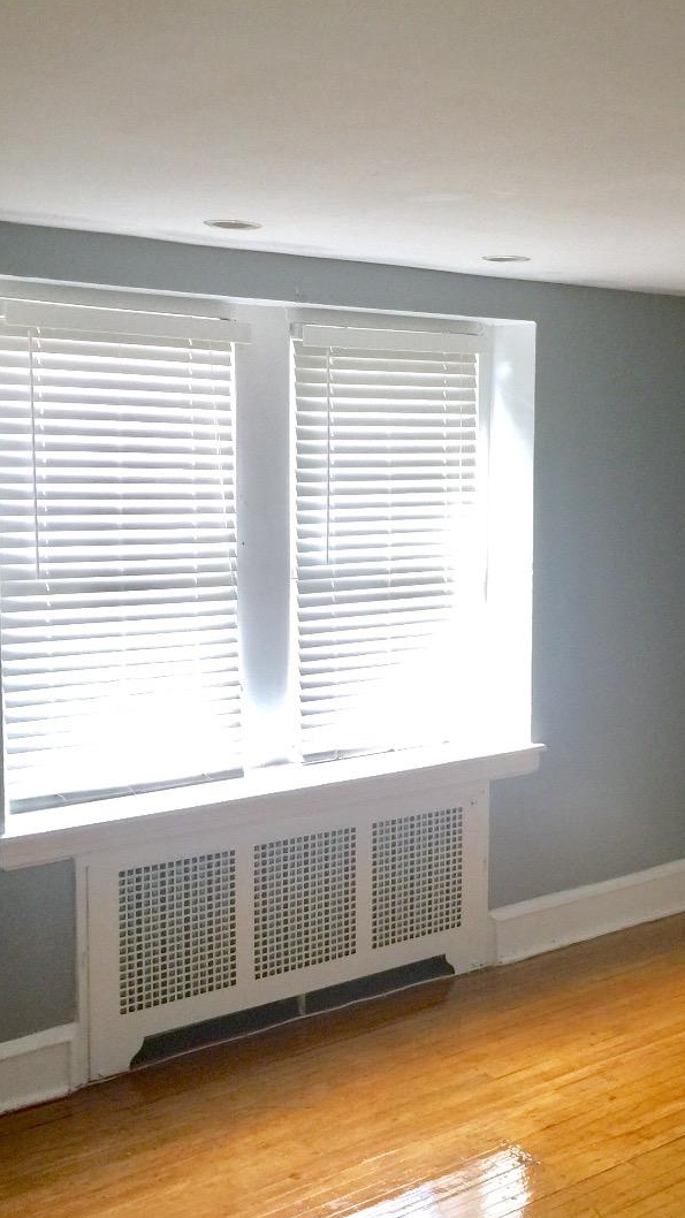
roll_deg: -2.1
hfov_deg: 27.4
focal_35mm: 43
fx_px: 1389
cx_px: 505
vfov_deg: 47.4
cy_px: 618
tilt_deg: -7.1
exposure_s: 1/30
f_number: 2.2
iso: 50
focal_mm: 4.15
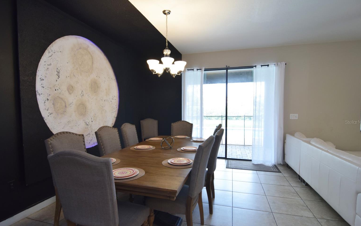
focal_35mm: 18
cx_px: 179
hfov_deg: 92.6
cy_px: 122
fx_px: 172
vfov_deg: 66.3
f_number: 4
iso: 500
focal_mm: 11
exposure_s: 1/60
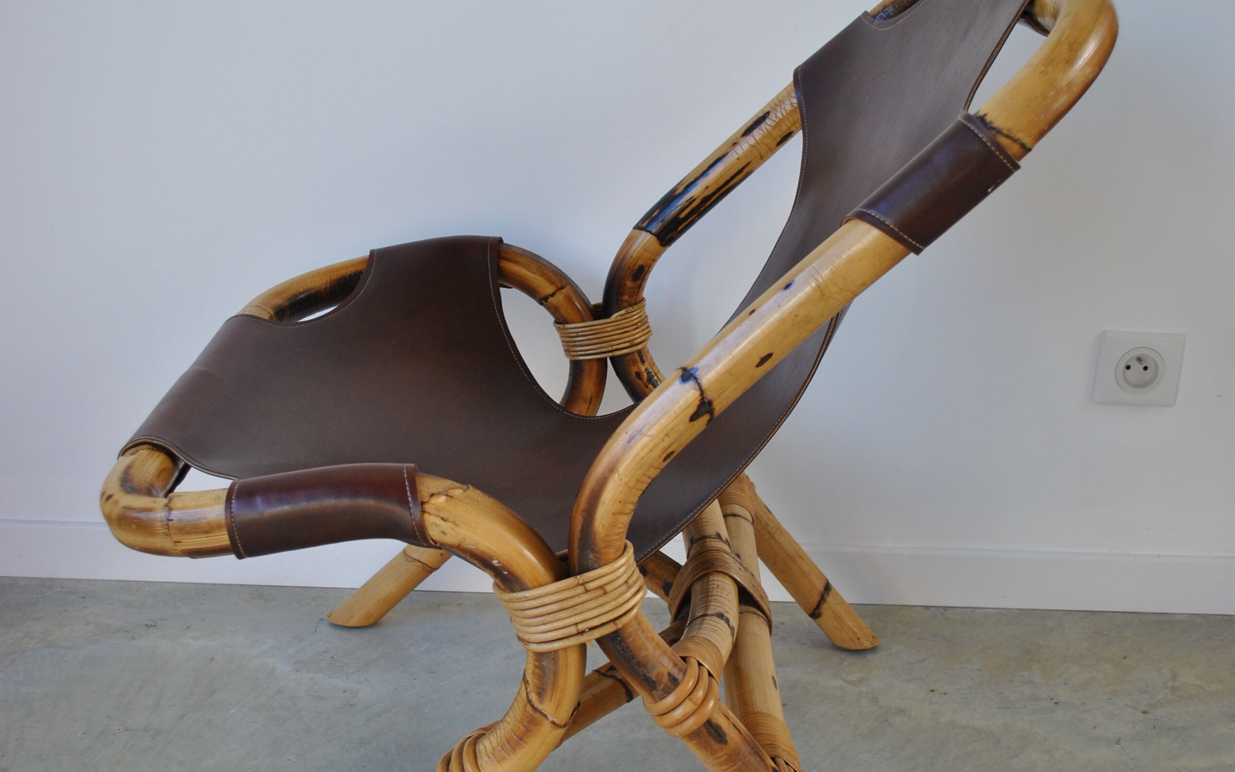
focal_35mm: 51
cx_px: 612
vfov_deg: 25.3
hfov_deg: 39.6
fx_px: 1717
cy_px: 461
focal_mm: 22
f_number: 5
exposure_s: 1/100
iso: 200
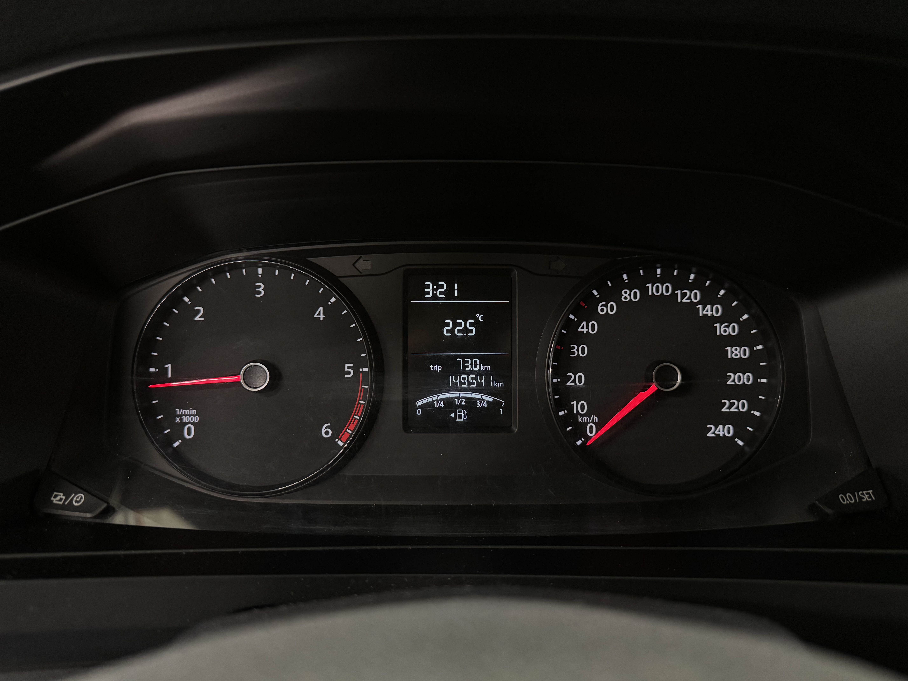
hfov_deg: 71.6
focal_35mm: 24
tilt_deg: -28.3
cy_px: 340
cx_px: 454
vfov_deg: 56.8
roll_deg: +0.0
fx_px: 630
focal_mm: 6.76
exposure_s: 1/50
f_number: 1.78
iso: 500
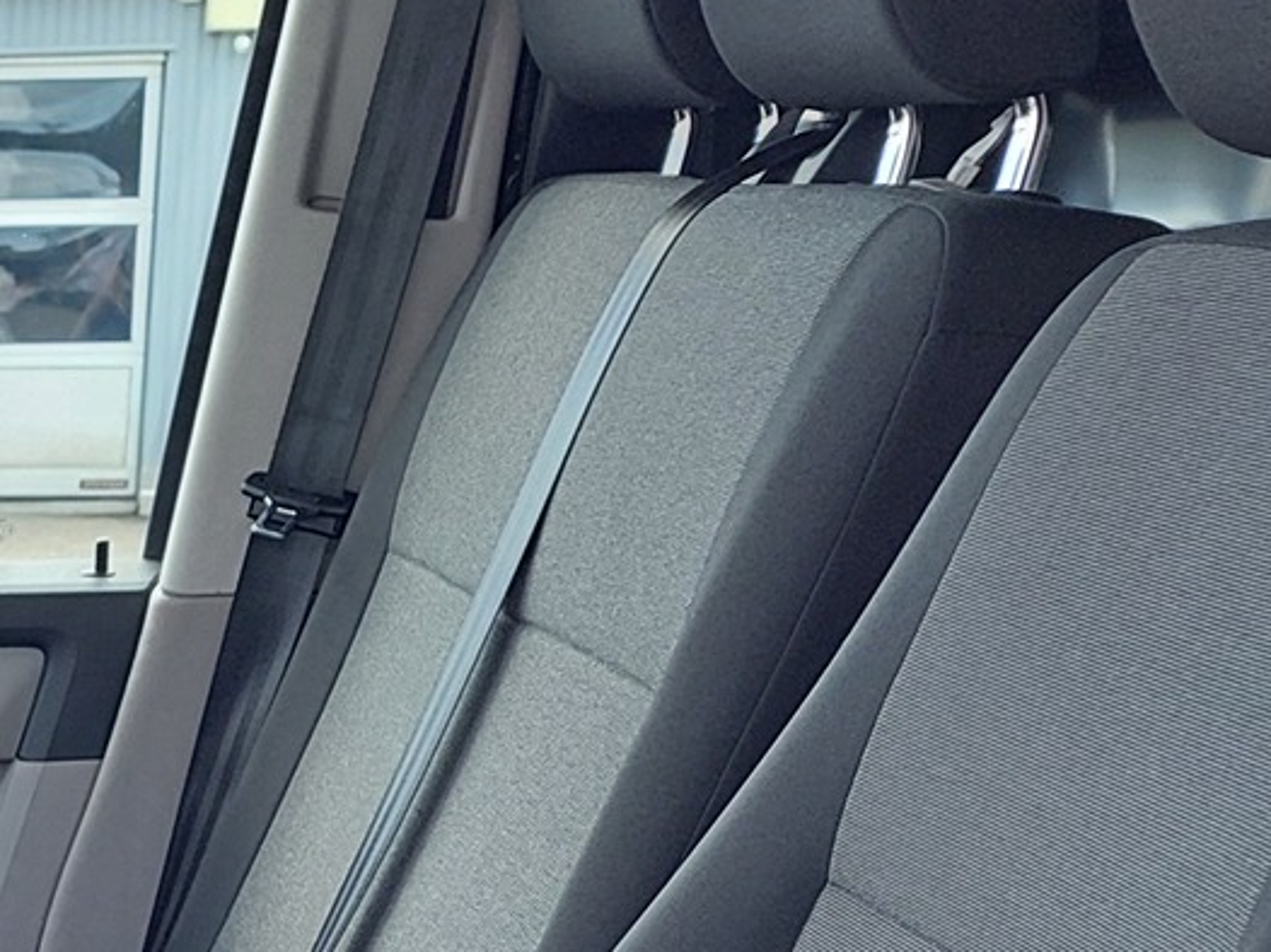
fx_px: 3376
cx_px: -657
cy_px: 1319
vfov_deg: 15.1
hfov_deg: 18.7
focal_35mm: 92
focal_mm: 5.23
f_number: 1.8
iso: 40
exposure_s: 1/120
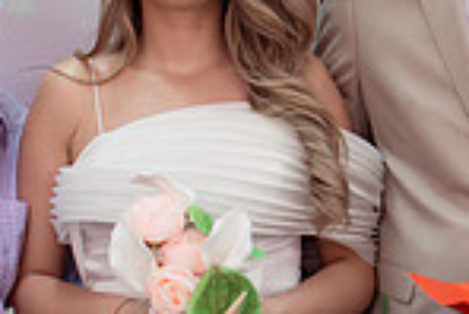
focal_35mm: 137
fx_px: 1787
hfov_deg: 14.8
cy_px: 198
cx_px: 406
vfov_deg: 10.0
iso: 1000
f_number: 2.8
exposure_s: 1/250
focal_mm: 35
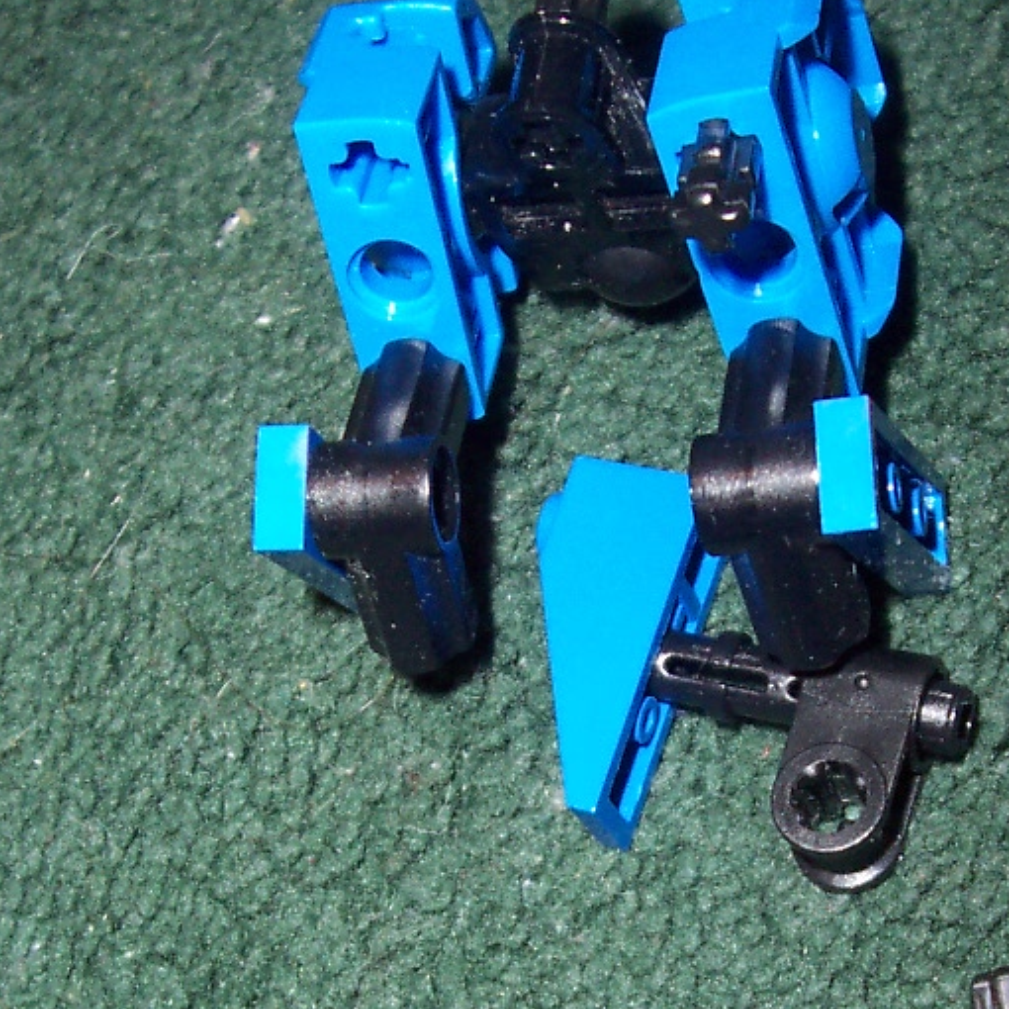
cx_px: 635
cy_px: 811
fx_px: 2539
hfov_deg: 22.4
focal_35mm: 77
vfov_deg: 22.2
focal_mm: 5.6
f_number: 2.8
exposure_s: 1/60
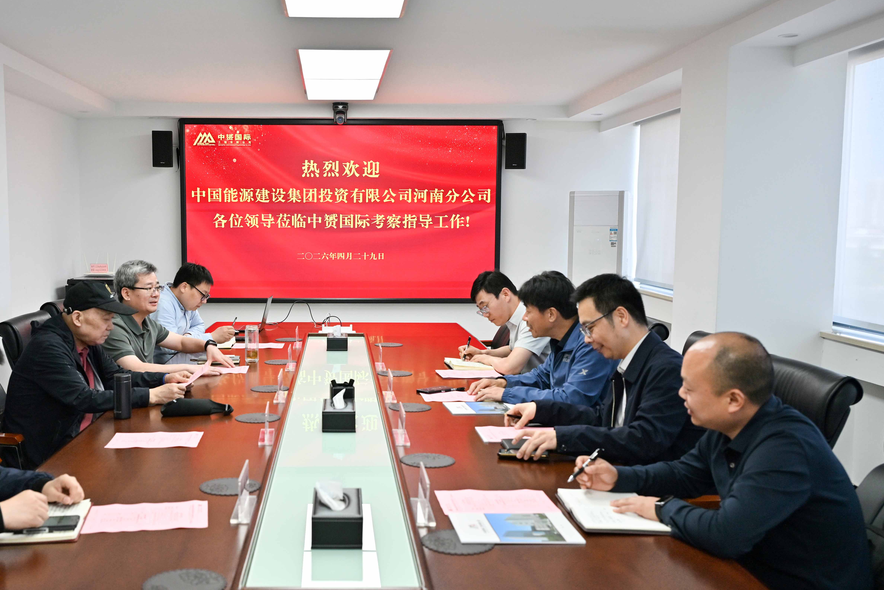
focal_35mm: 38
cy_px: 312
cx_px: 340
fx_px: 933
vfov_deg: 35.1
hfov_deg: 50.2
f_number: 4
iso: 400
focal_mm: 30
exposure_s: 1/200
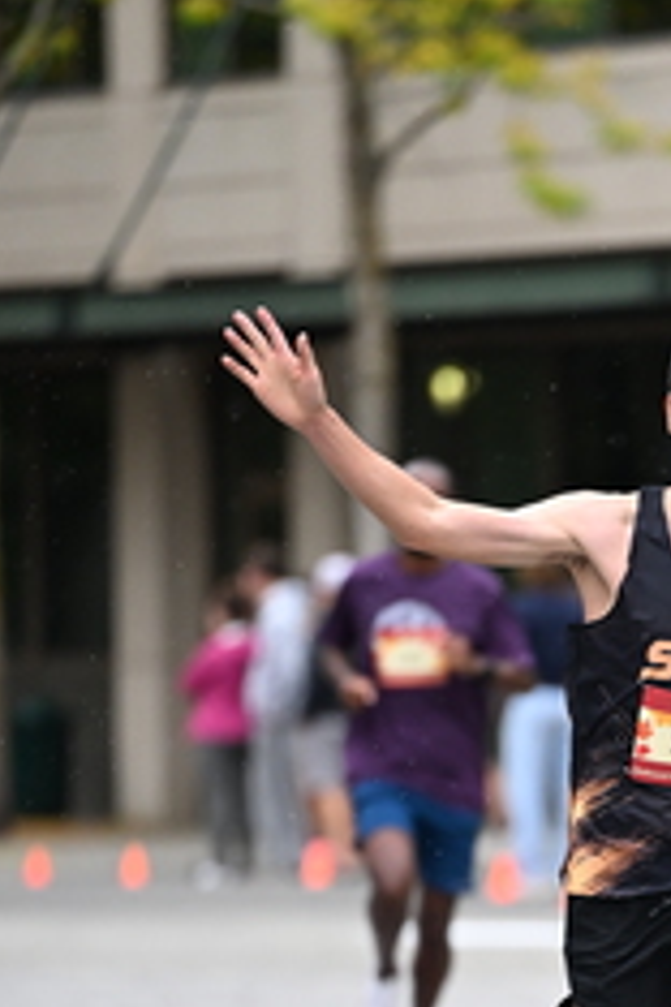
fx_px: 13167
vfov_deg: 4.4
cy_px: 973
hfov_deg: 2.9
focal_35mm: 471
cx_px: 763
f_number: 2.8
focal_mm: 200
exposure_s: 1/1600
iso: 1250
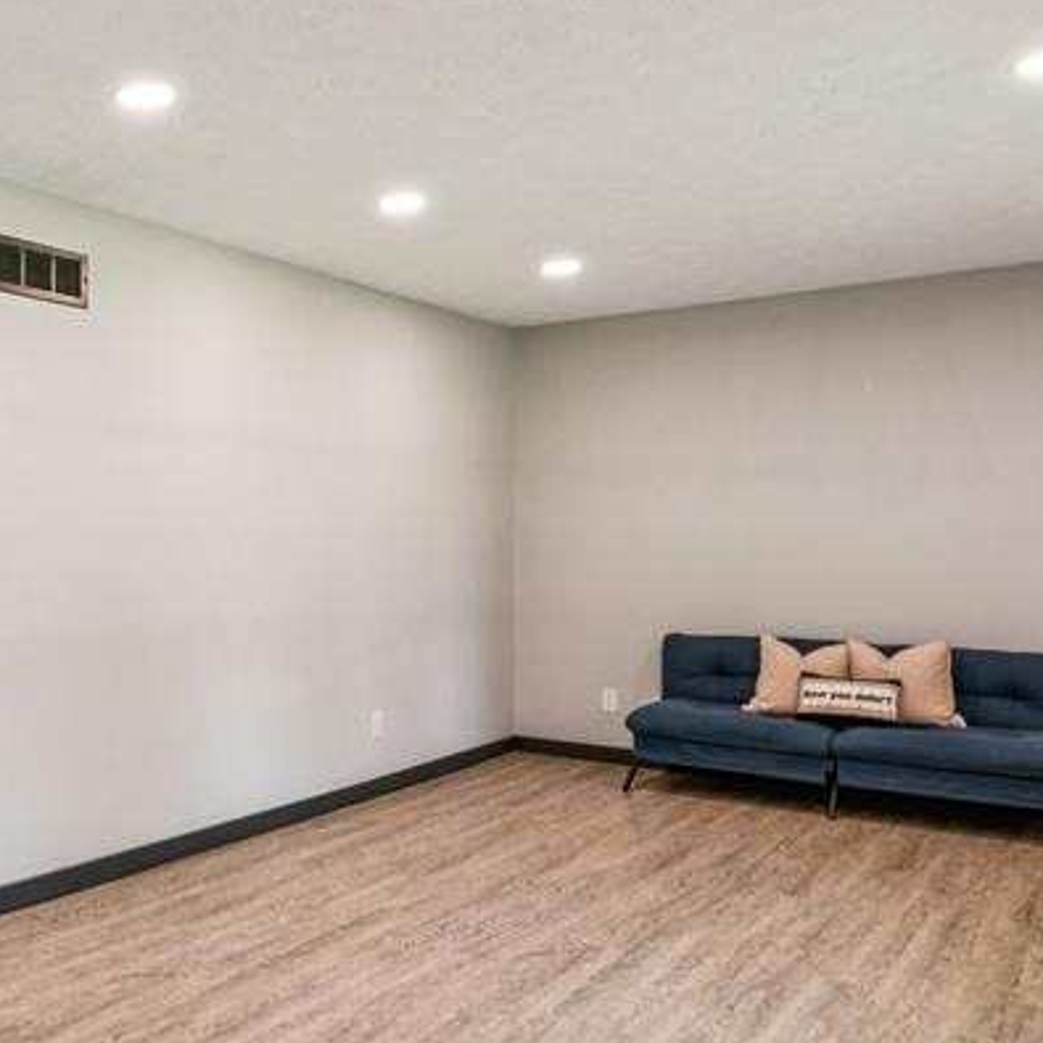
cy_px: 552
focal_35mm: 35
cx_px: 37
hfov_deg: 41.9
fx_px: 1192
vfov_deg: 47.2
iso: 320
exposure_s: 1/6
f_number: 13
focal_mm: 15.9
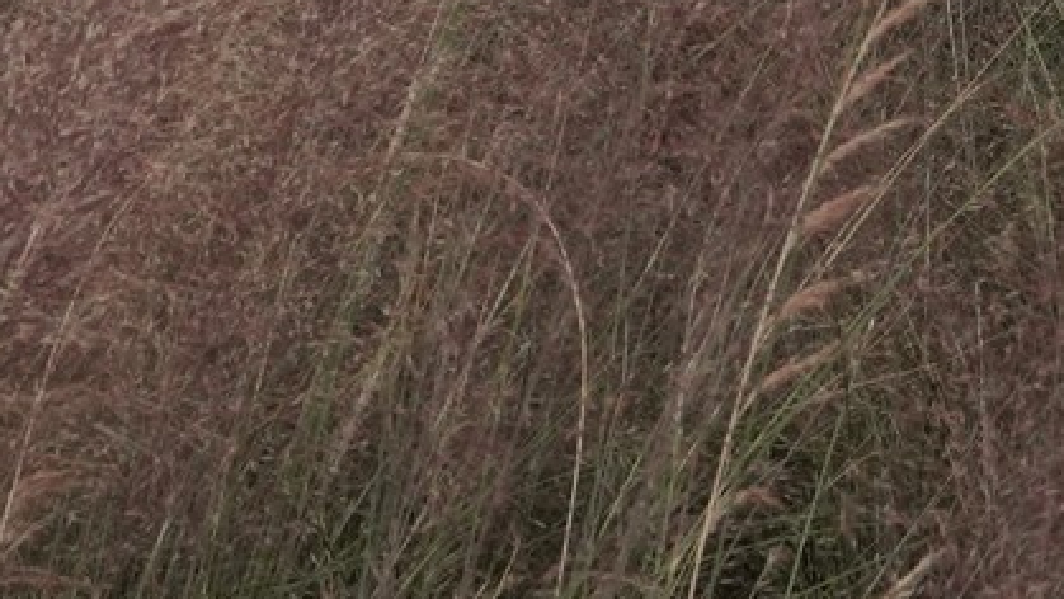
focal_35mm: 175
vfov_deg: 6.7
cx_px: 904
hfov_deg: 12.2
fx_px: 4939
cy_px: -655
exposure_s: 1/100
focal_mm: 35
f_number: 13
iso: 1250
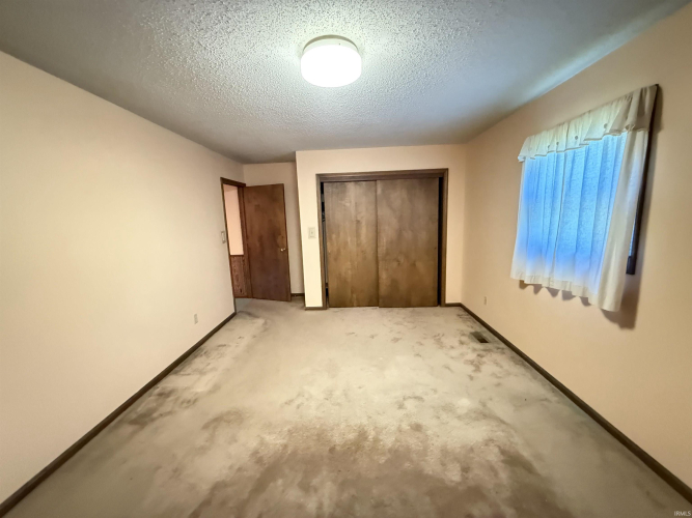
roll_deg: +4.2
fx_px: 280
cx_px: 346
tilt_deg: -7.3
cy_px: 259
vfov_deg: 85.7
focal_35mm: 14
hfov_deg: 102.1
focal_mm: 2.22
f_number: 2.2
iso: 2000
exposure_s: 1/30
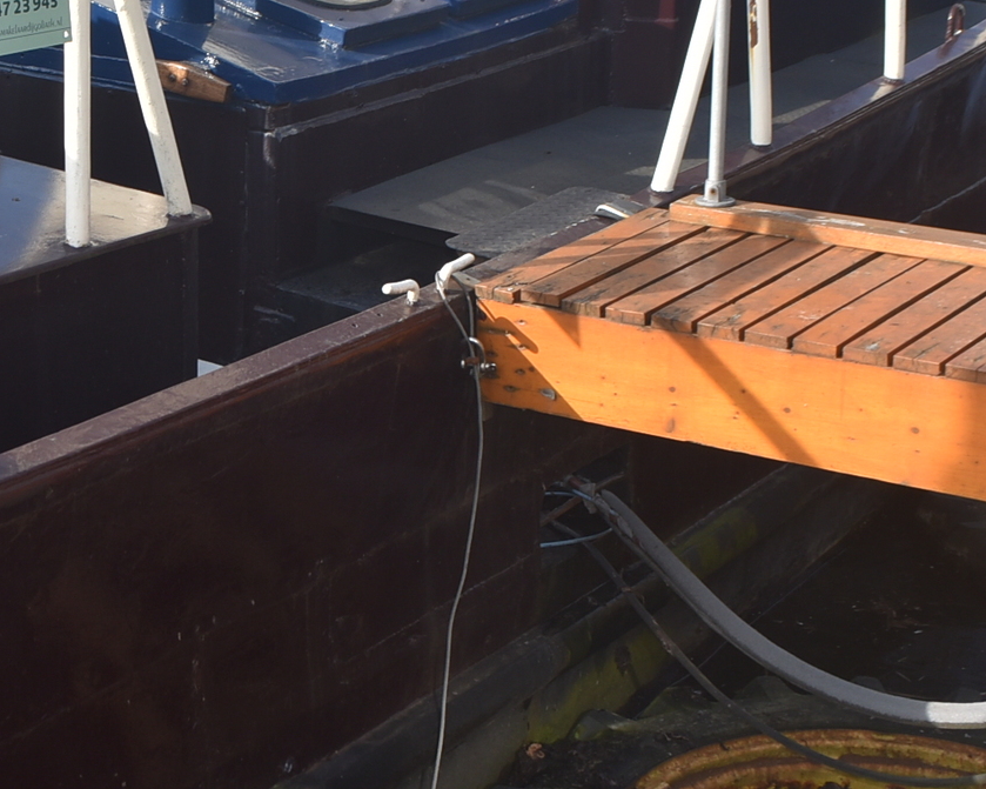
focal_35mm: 84
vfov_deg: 18.1
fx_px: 2451
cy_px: 157
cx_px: 94
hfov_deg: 22.2
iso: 100
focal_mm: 20
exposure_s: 1/160
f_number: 6.3
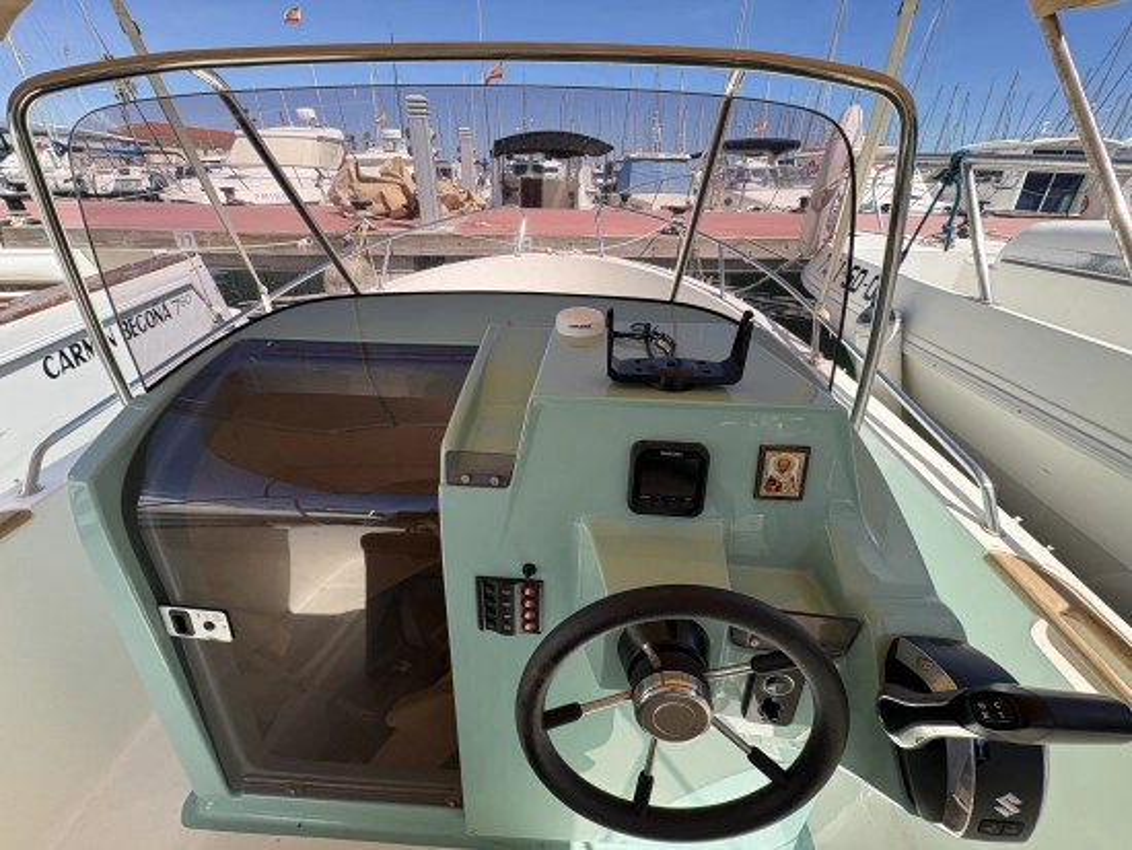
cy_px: 425
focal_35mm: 14
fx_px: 458
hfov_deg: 102.0
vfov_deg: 85.7
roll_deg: -0.4
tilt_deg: -28.0
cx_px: 566
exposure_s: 1/868
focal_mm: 2.22
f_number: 2.2
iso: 64
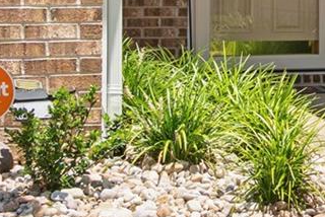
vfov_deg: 7.2
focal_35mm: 179
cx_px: 628
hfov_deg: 10.6
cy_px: -301
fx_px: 1617
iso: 100
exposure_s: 1/125
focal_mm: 28
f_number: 9
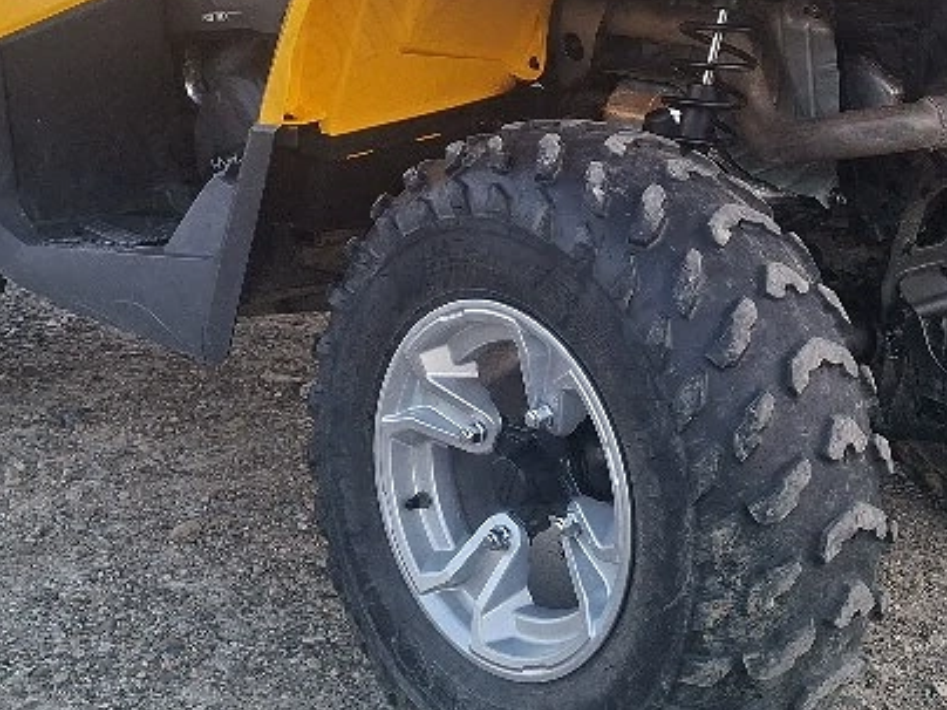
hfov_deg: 33.7
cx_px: 549
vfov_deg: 24.6
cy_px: 19
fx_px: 1559
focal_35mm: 57
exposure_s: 1/100
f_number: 1.8
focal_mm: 5.54
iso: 64
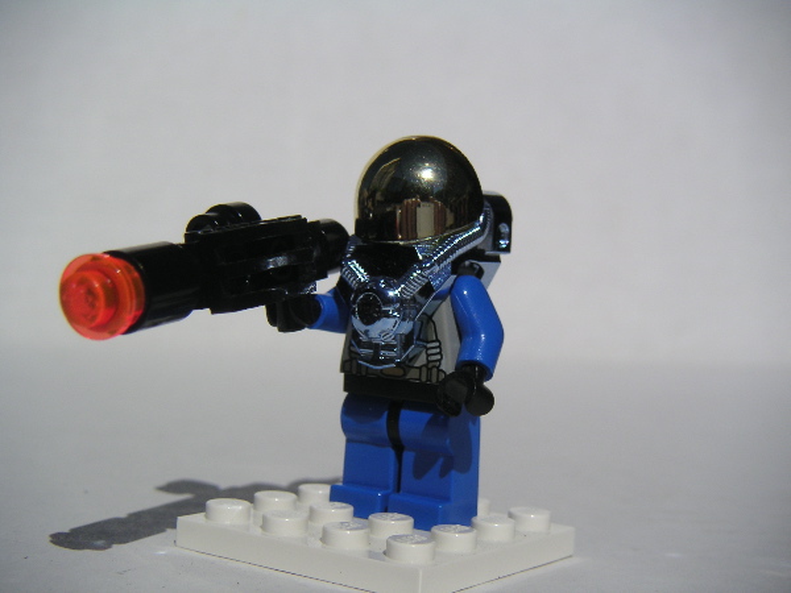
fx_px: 1371
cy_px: 296
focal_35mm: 60
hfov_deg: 32.2
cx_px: 396
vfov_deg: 24.4
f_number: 6.7
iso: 50
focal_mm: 9.3
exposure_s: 1/750
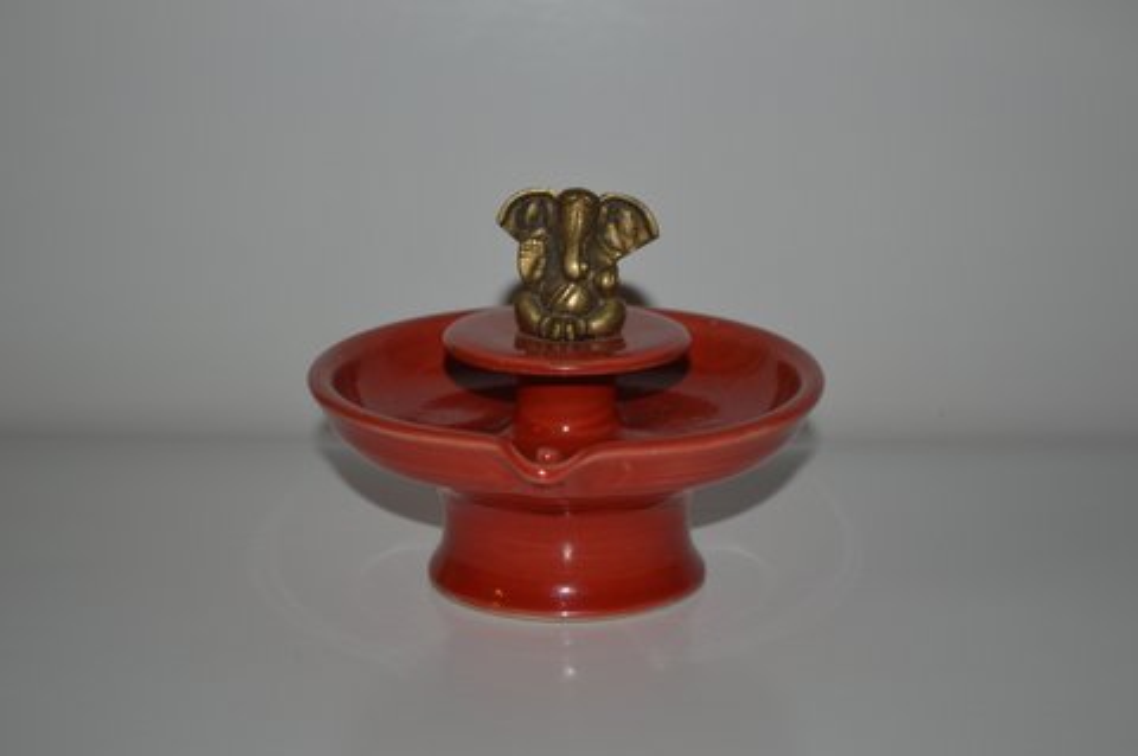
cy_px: 378
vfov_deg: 16.5
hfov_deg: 24.6
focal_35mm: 82
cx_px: 569
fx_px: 2605
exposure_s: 1/60
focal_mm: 55
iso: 100
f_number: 5.6
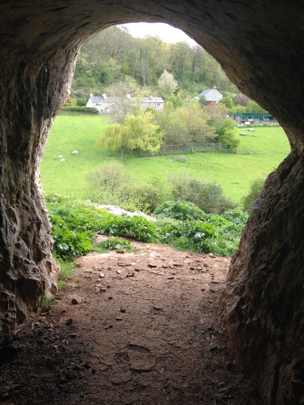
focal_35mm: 35
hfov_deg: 40.7
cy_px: 202
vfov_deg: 52.6
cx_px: 152
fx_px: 410
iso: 50
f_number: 2.4
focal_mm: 4.28
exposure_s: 1/272
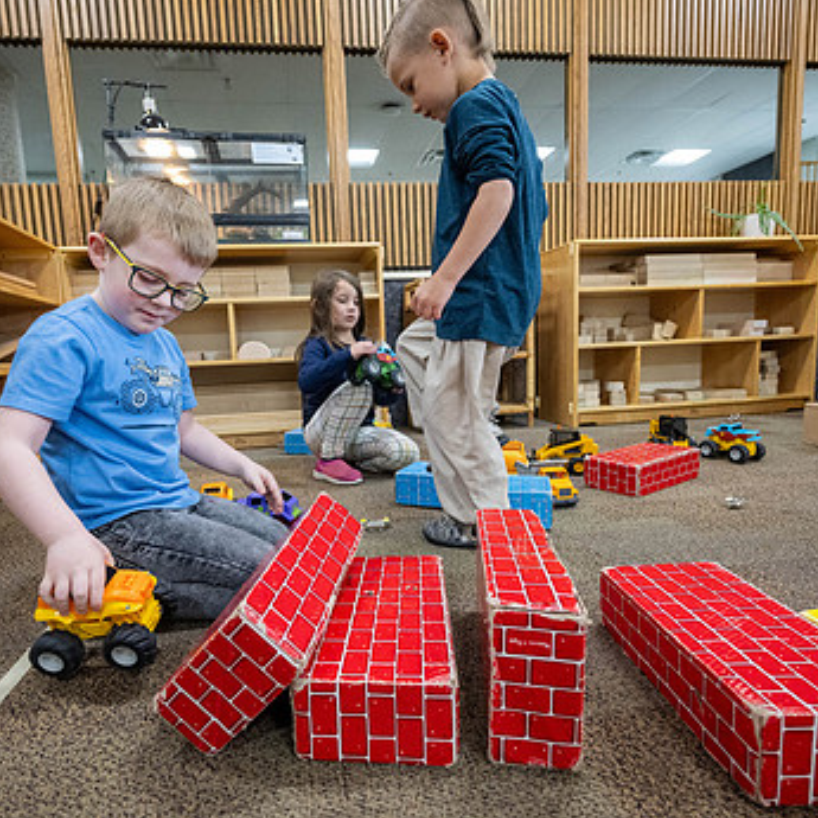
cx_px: 375
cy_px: 421
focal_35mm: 20
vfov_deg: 74.8
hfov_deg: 74.7
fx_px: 535
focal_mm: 14
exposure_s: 1/200
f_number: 4
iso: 4000
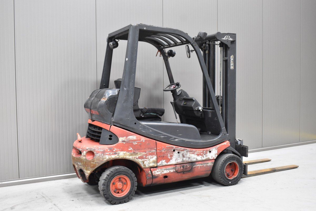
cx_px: 158
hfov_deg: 49.6
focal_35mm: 39
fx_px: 342
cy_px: 106
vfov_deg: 34.2
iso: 1600
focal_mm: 26
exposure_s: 1/20
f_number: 5
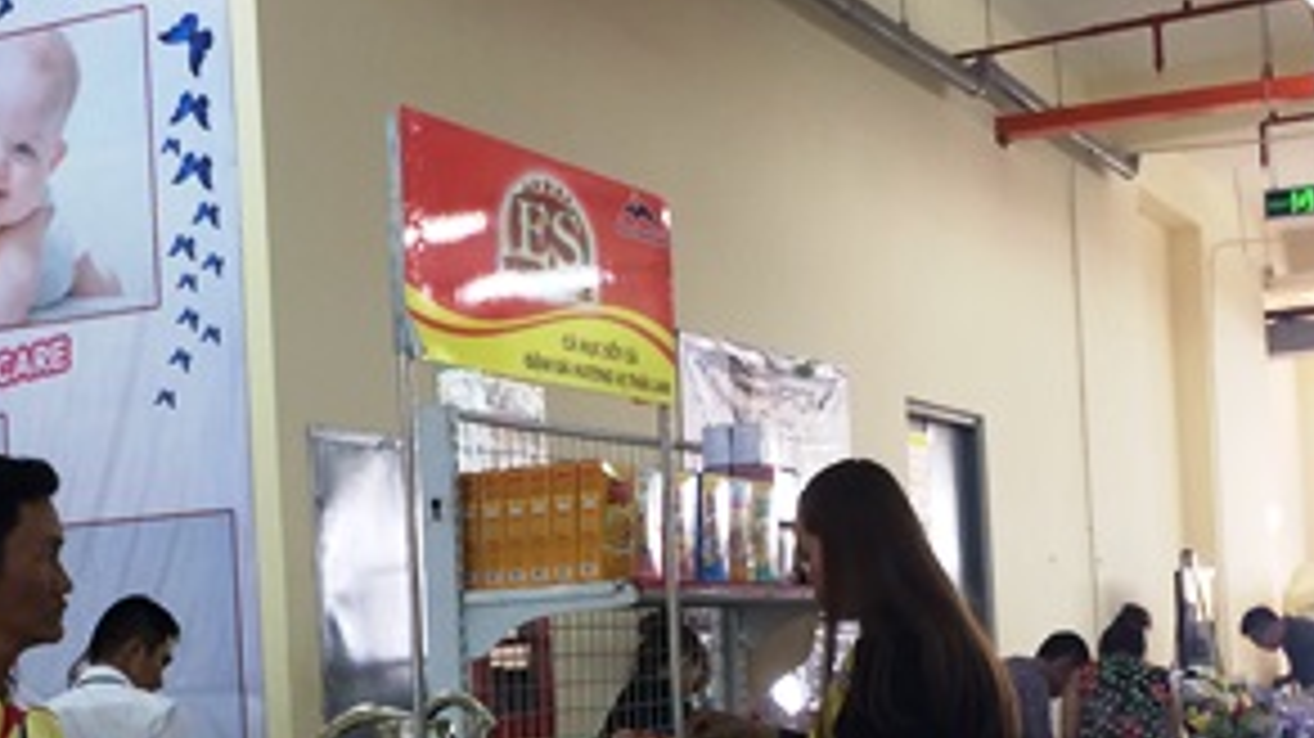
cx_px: 389
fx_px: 2543
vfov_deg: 16.3
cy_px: 693
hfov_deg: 28.7
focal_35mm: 73
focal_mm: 4.12
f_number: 2.2
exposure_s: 1/30
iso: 40
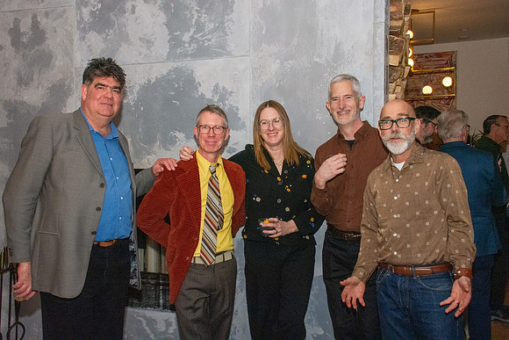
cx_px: 254
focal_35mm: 39
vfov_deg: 34.2
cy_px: 170
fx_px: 552
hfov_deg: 49.5
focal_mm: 26
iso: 5000
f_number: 14
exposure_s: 1/160
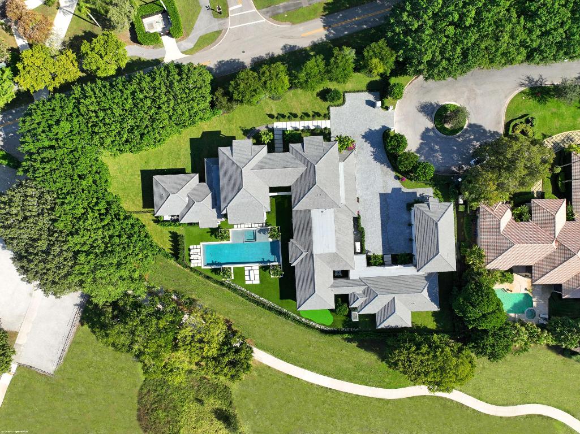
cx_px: 290
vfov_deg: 56.8
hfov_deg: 71.6
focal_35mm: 24
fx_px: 402
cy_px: 217
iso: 120
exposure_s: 1/1600
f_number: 2.8
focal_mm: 12.29
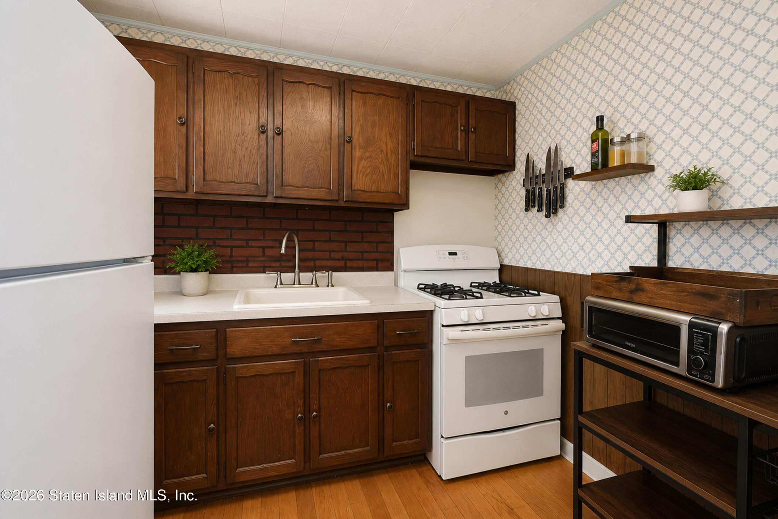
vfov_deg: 77.3
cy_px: 260
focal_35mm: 15
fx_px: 324
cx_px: 389
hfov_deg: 100.4
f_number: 8
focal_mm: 10
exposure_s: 1/80
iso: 2000
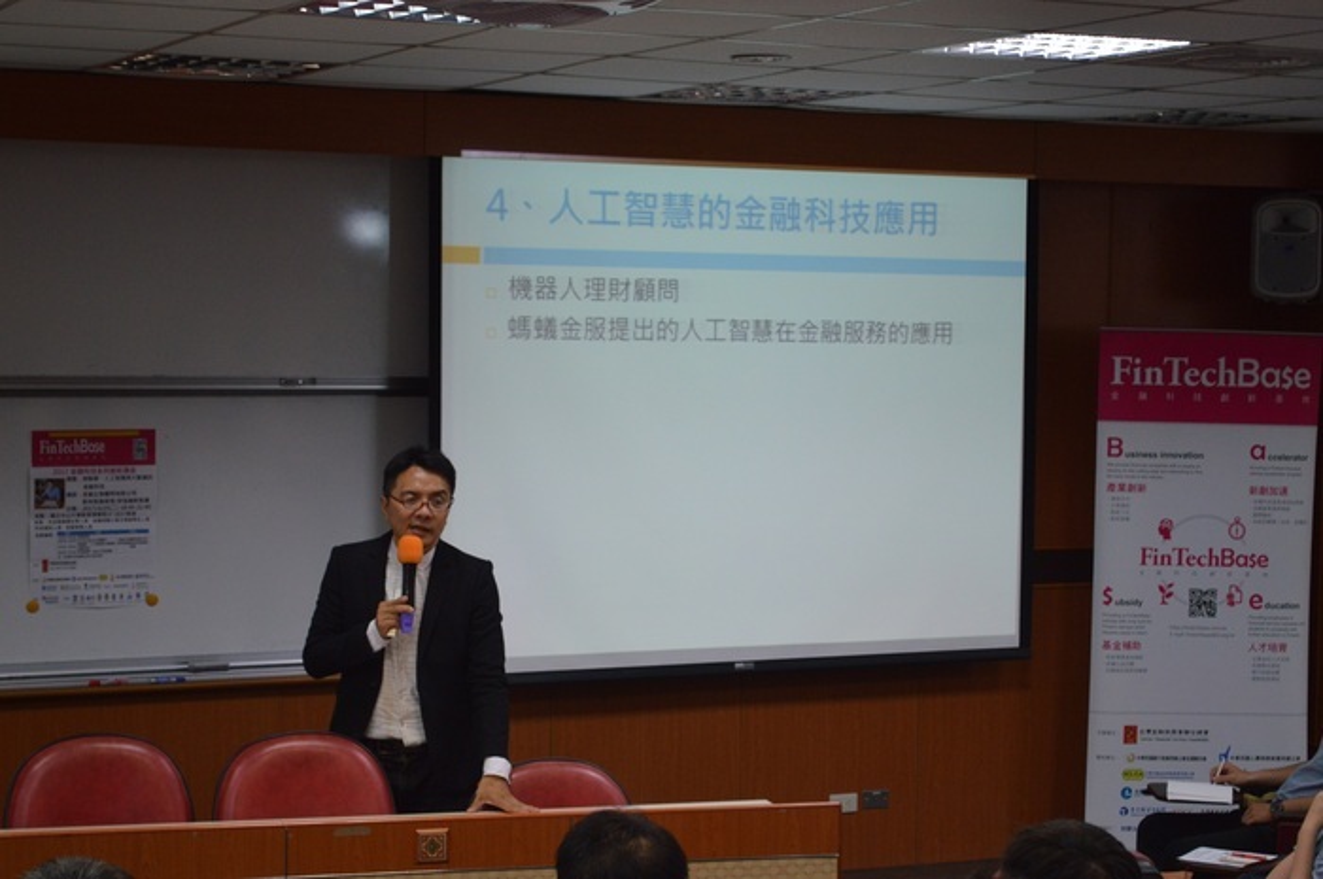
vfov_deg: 18.9
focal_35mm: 72
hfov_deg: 28.1
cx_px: 662
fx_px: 2643
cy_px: 440
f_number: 5.3
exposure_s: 1/80
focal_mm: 48
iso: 800
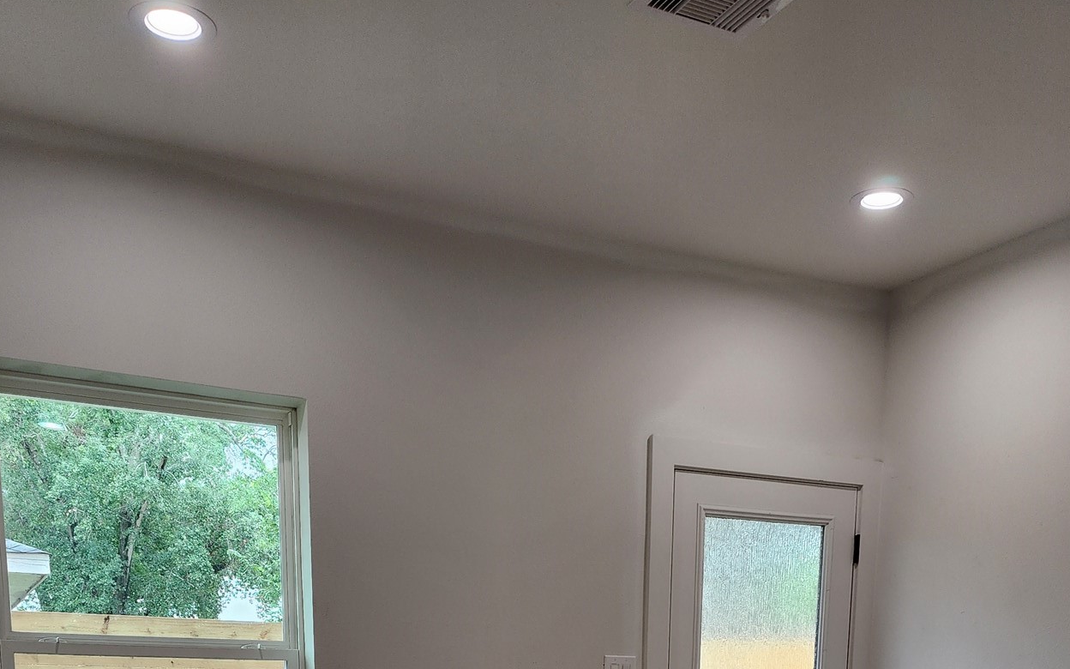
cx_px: 583
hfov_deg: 49.2
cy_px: 875
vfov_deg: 26.9
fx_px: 1166
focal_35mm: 40
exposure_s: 1/120
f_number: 1.8
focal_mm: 6.4
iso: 80
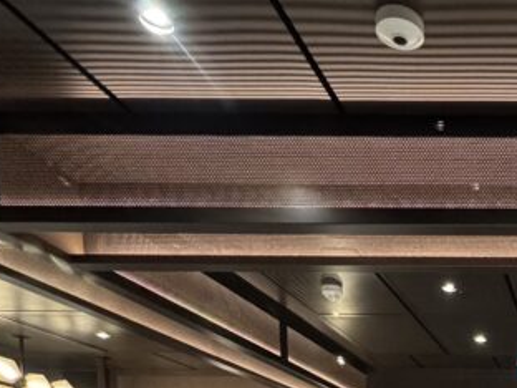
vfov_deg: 24.5
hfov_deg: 34.8
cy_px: 580
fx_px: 687
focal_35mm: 46
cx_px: 585
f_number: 2.2
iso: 800
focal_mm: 2.22
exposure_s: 1/43
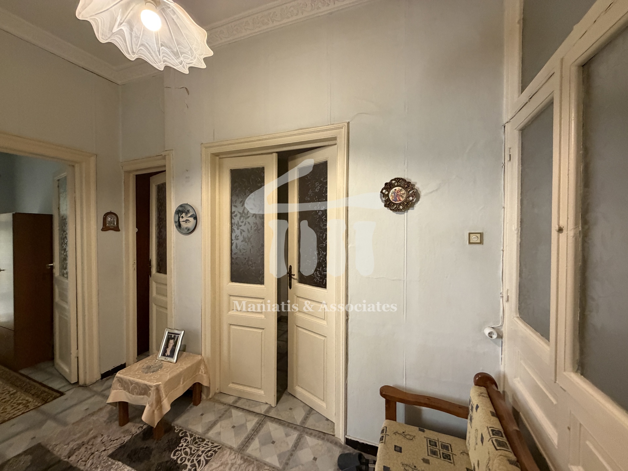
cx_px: 314
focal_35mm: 14
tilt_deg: -1.2
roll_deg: -0.1
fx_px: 254
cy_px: 236
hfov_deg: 102.1
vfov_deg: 85.7
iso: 400
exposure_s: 1/50
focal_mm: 2.22
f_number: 2.2
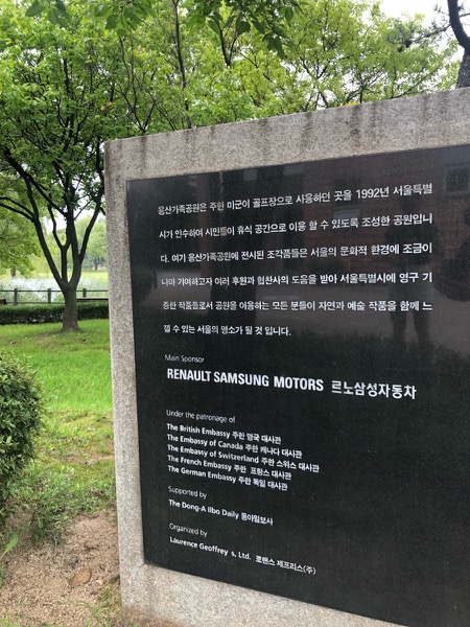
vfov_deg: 63.4
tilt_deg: -2.9
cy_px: 314
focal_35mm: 28
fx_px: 507
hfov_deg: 49.7
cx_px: 235
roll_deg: -1.2
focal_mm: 3.99
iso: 32
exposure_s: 1/120
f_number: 1.8
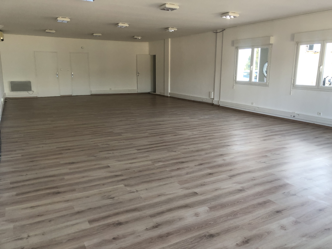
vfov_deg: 49.7
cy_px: 124
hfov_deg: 63.4
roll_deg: +0.2
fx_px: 269
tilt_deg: -10.2
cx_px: 166
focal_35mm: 28
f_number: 1.8
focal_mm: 4
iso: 32
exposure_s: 1/33
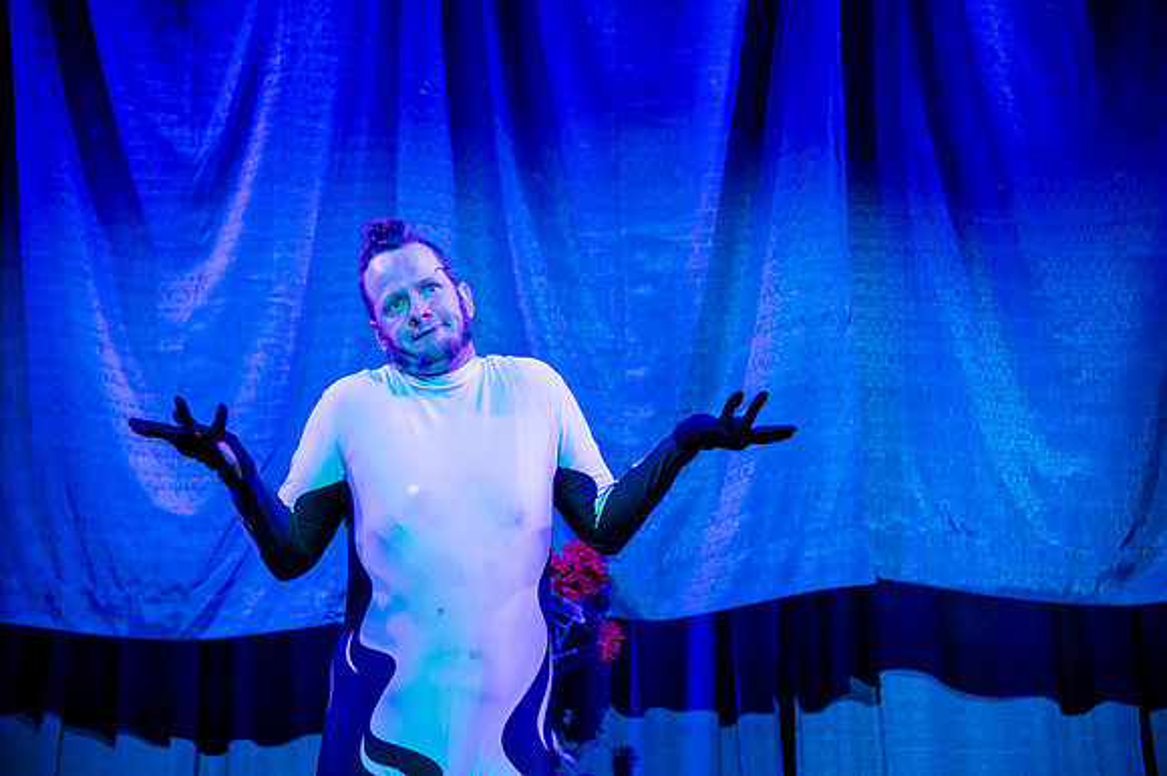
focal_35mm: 78
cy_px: 388
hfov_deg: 26.0
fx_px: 2527
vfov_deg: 17.5
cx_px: 584
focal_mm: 78
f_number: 4
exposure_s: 1/100
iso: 5000
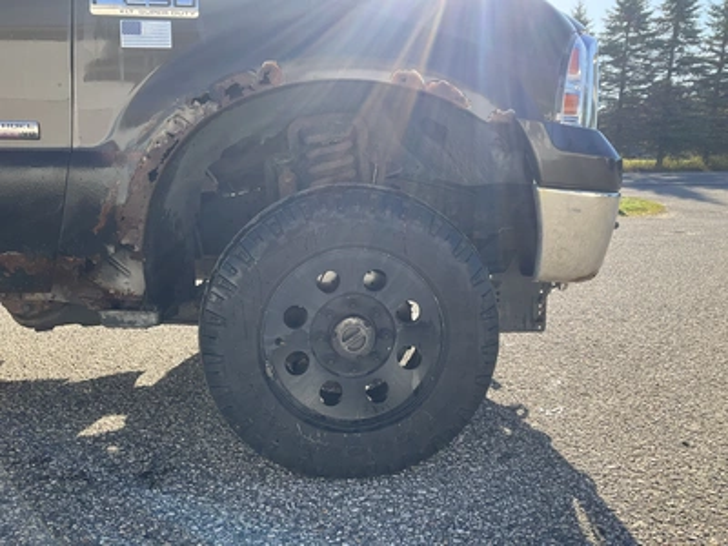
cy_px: 273
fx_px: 610
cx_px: 364
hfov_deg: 61.7
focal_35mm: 29
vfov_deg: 48.2
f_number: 1.8
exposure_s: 1/613
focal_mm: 3
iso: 25
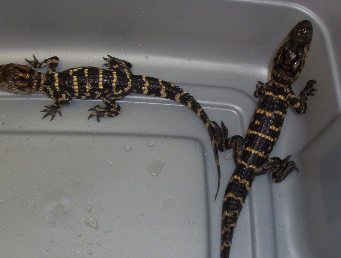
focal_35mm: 59
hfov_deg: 32.6
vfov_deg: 24.9
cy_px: 133
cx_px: 158
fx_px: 582
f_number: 3.16
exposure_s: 1/37.4
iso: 140
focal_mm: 7.88
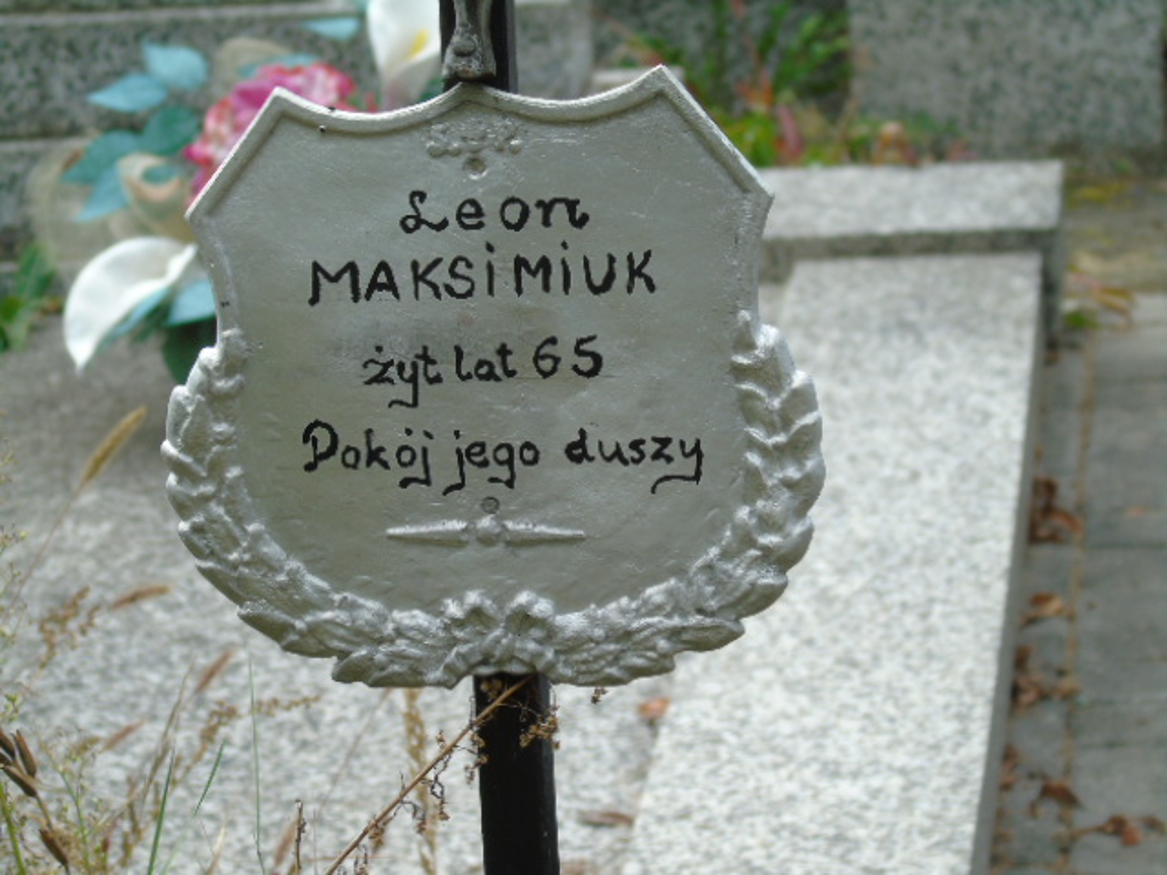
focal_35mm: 212
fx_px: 7147
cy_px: 438
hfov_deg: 9.3
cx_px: 584
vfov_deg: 7.0
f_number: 4.7
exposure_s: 1/125
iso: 100
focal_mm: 38
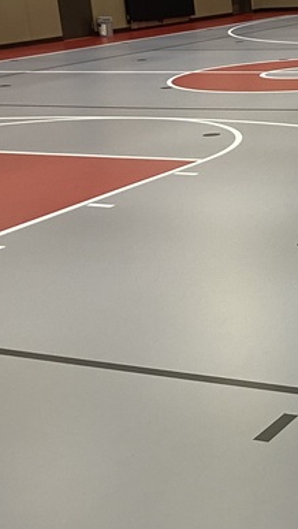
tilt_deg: -16.6
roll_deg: +2.0
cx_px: 338
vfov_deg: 28.2
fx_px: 1052
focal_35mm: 75
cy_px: 294
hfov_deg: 15.6
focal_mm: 4.25
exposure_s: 1/60
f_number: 1.8
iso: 80
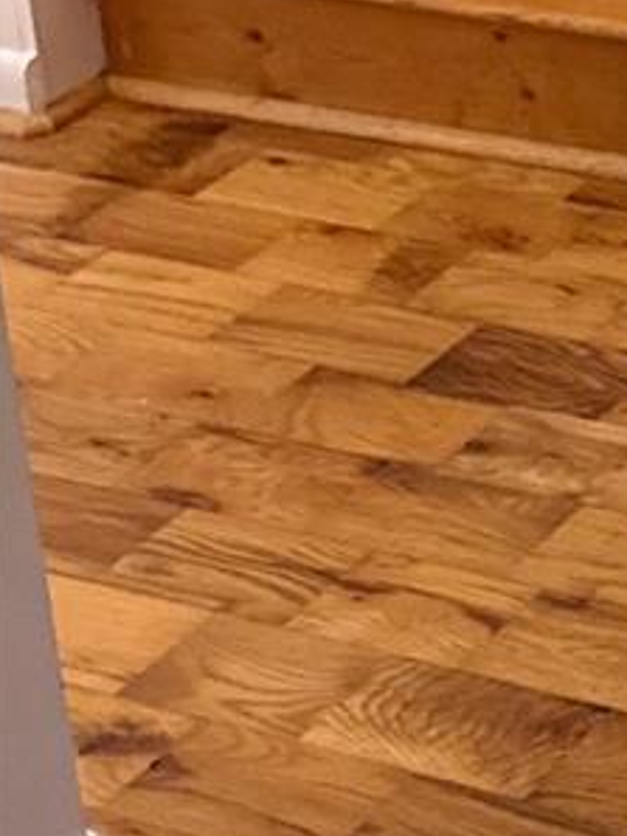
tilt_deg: -14.9
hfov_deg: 10.1
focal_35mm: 124
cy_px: -661
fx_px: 2993
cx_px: 1608
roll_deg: +0.3
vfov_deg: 14.1
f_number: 1.78
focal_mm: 6.76
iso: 400
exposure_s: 1/60
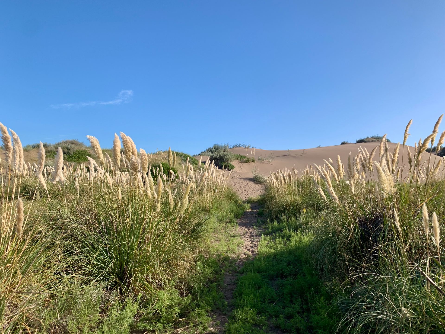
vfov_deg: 53.1
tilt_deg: +4.6
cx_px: 222
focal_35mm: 26
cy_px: 167
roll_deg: -0.7
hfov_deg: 67.3
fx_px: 334
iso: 25
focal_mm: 4.25
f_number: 1.8
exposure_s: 1/1992
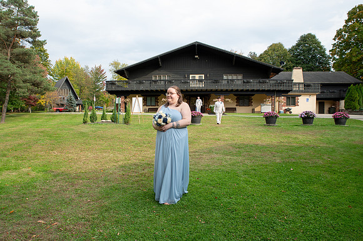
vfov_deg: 47.5
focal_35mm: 27
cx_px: 164
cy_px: 124
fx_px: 274
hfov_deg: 66.8
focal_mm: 24
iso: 400
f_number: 8
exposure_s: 1/200
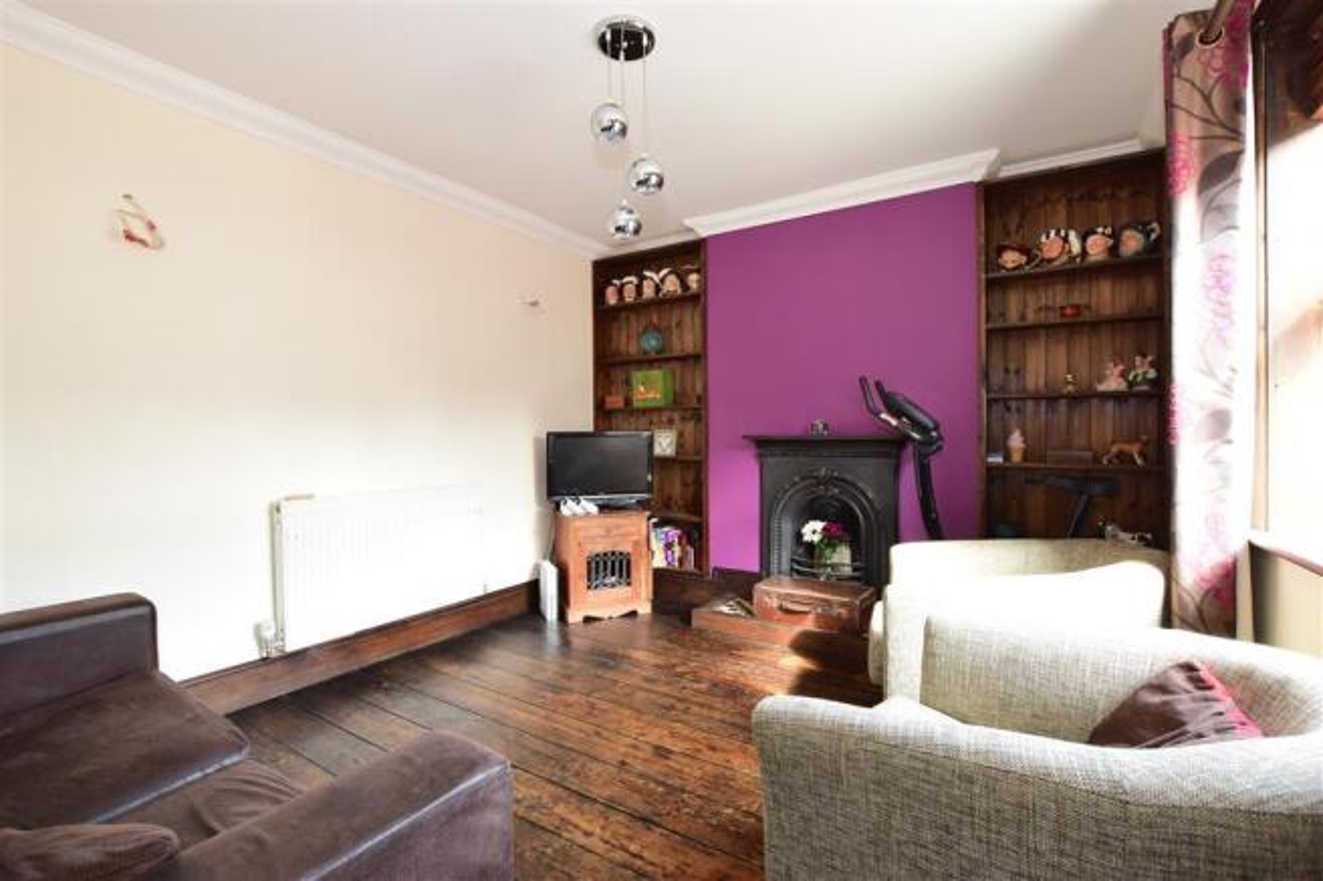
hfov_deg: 100.4
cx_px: 662
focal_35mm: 15
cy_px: 440
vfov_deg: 77.3
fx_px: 551
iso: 640
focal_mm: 10
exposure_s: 1/15
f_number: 6.3
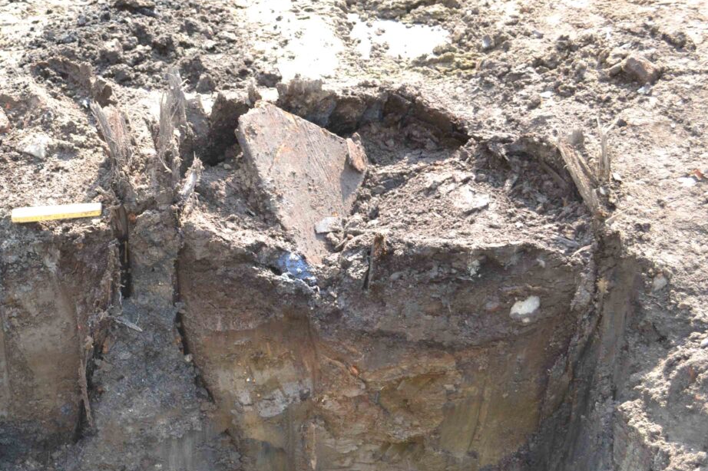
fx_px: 983
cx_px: 172
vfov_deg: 26.8
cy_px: 317
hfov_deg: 38.5
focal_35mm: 50
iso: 200
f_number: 4
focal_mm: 20
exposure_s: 1/125
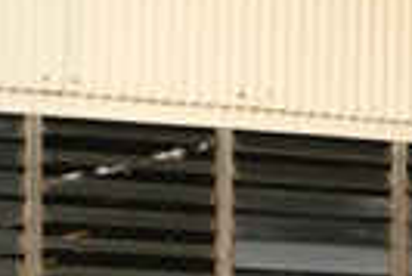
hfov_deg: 13.1
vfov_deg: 8.5
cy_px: 544
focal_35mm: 154
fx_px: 1764
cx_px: 409
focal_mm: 21.6
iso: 1000
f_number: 7.1
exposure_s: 1/160
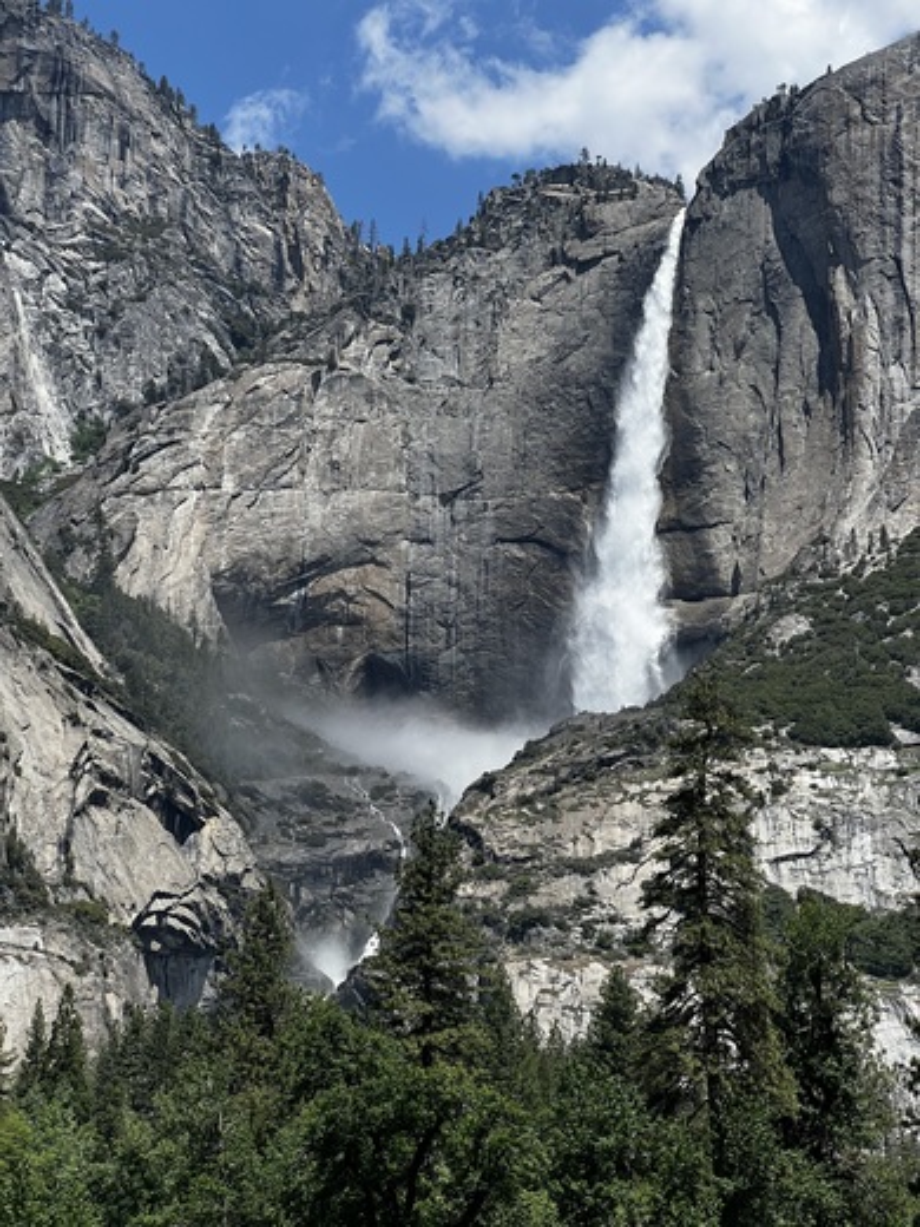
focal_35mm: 77
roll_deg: -0.6
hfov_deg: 19.1
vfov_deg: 25.3
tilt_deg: +15.9
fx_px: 2729
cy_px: 614
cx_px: 460
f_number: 2.8
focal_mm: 9
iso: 32
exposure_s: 1/727
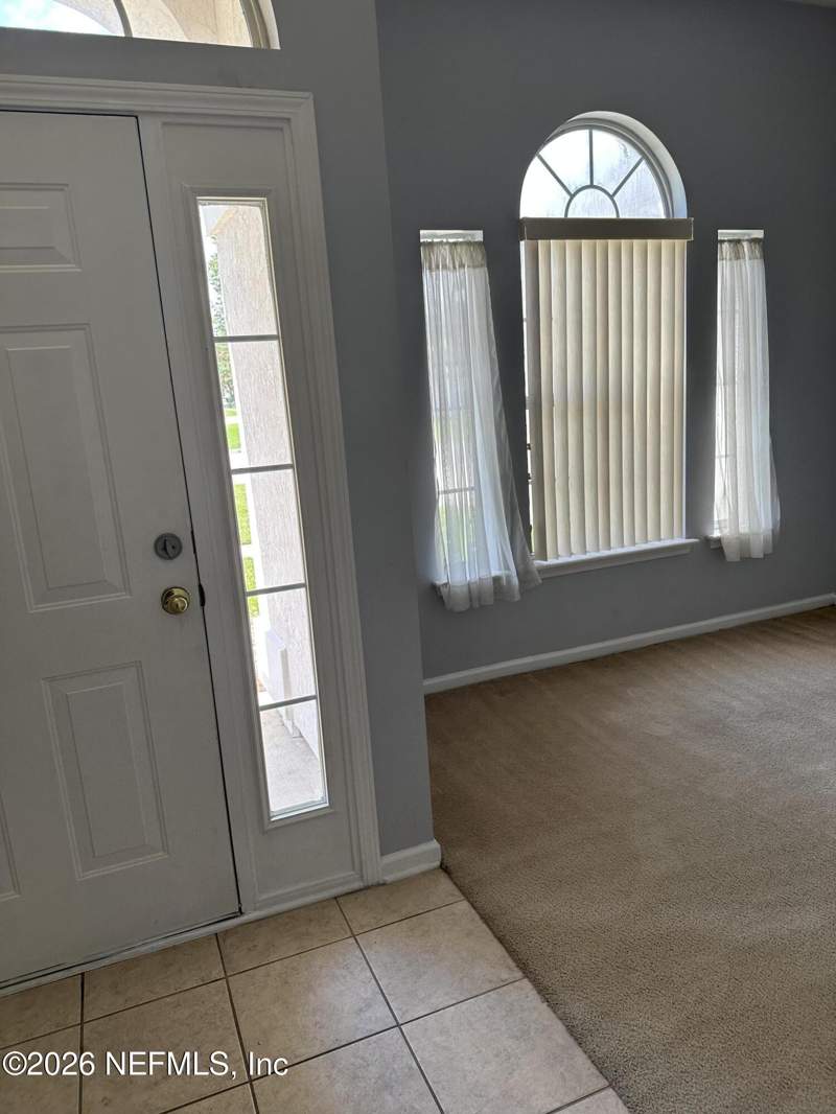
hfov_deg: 56.8
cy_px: 557
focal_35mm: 24
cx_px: 418
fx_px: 773
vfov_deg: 71.6
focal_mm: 6.86
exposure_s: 1/310
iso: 80
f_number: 1.78
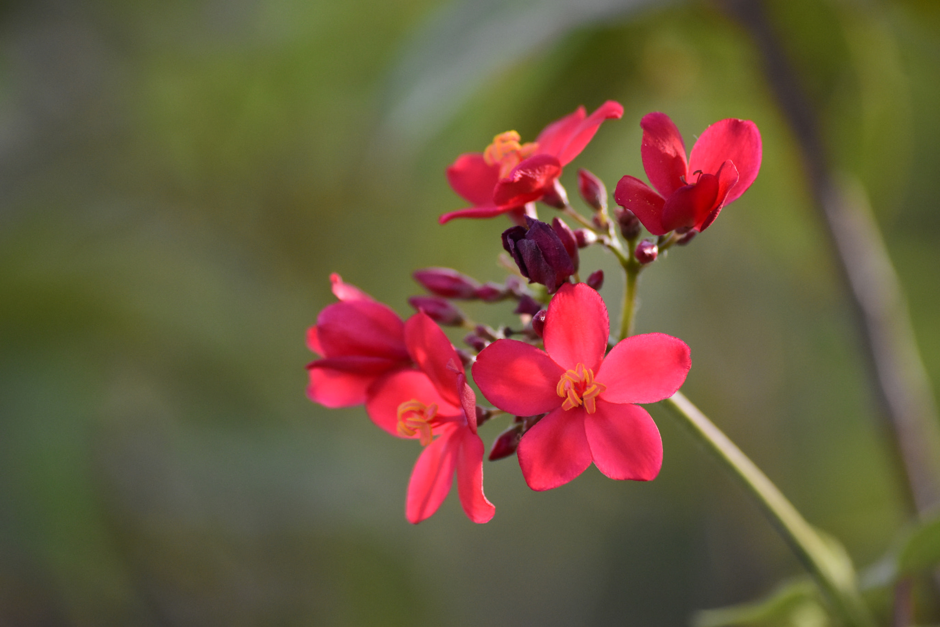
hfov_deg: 7.0
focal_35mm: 292
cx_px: 470
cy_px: 314
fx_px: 7636
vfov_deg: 4.7
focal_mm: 195
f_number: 4.8
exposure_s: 1/2000
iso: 1600
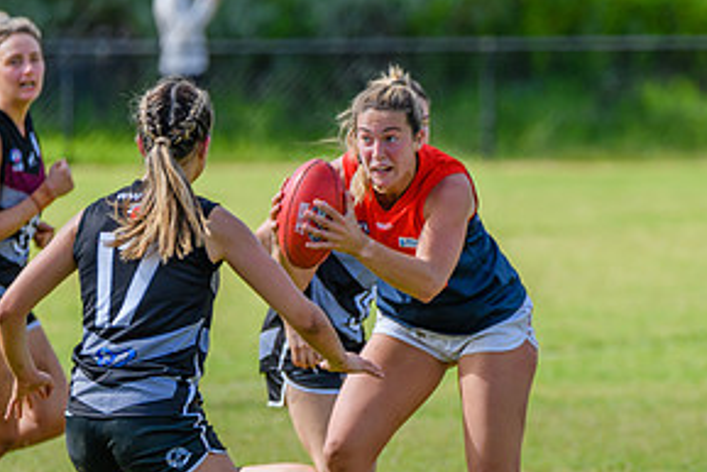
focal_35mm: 844
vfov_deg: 1.6
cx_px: 431
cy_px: 407
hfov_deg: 2.4
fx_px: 16583
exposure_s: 1/1600
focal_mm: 420
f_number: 7.1
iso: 800
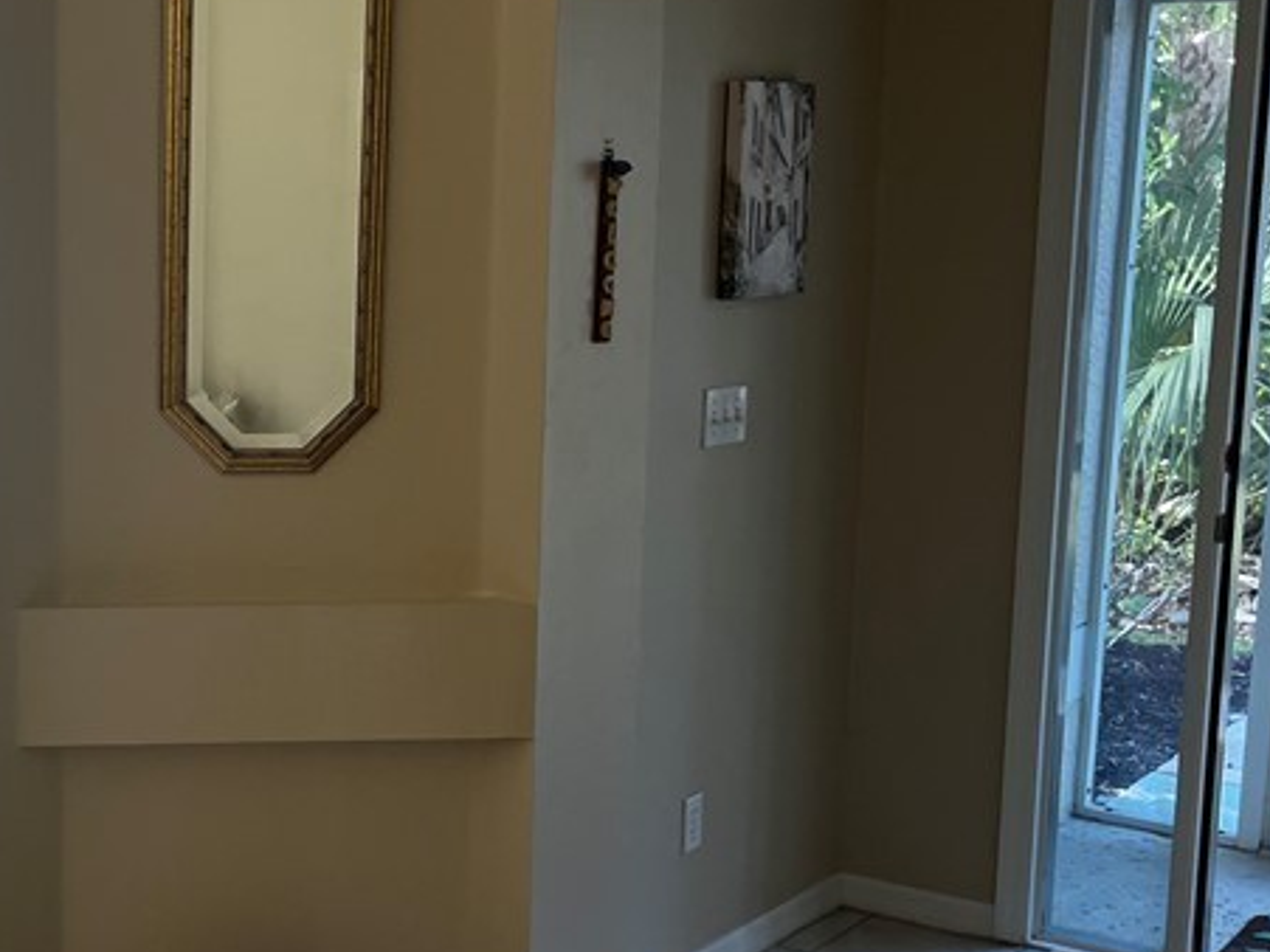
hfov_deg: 30.8
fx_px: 2164
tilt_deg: -9.6
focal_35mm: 59
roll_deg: +1.0
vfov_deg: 24.8
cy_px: 544
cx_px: 59
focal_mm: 5.1
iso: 64
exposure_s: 1/120
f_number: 1.6
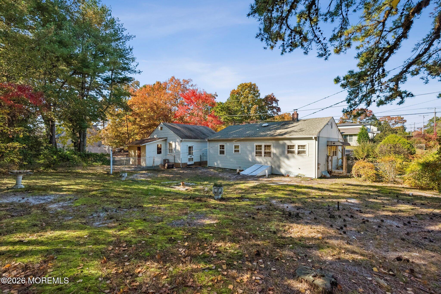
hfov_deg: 100.4
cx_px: 220
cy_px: 147
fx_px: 184
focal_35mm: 15
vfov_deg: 77.3
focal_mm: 15
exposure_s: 1/2000
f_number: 7.1
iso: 2000
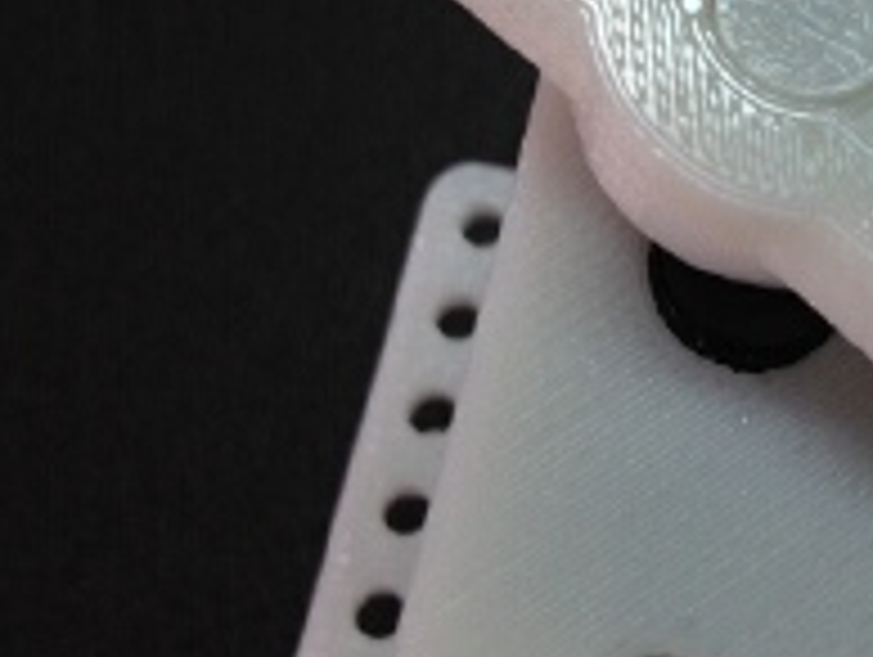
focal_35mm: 96
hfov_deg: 19.6
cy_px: 50
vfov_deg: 15.2
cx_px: 943
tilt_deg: -62.3
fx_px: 2424
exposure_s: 1/120
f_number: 2.4
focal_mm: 4.28
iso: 80
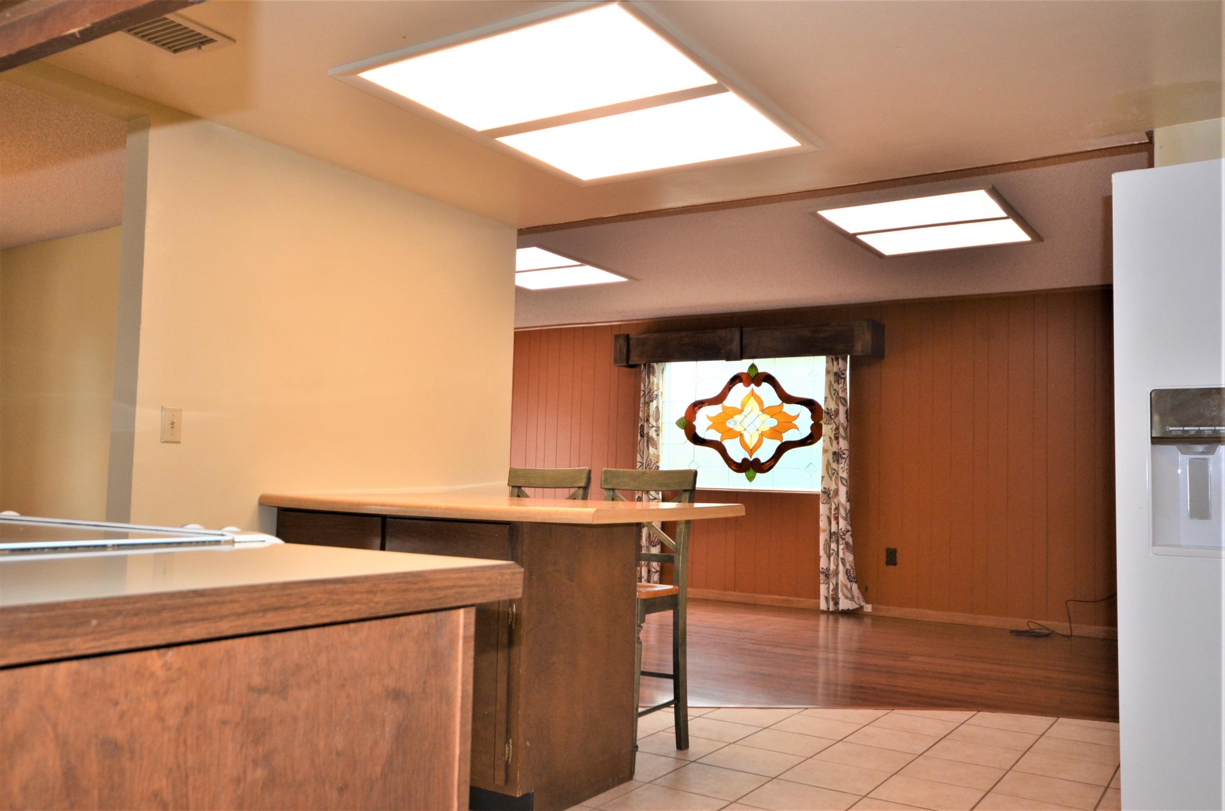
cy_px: 406
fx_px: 917
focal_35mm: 27
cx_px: 612
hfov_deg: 67.5
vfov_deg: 47.7
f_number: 5.6
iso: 640
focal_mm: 18
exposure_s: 1/60
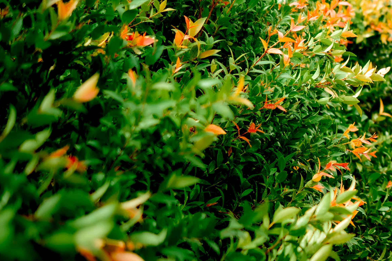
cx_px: 588
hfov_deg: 17.2
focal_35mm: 107
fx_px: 1165
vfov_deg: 12.7
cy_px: 53
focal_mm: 35
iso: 100
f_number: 1.4
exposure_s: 1/2500
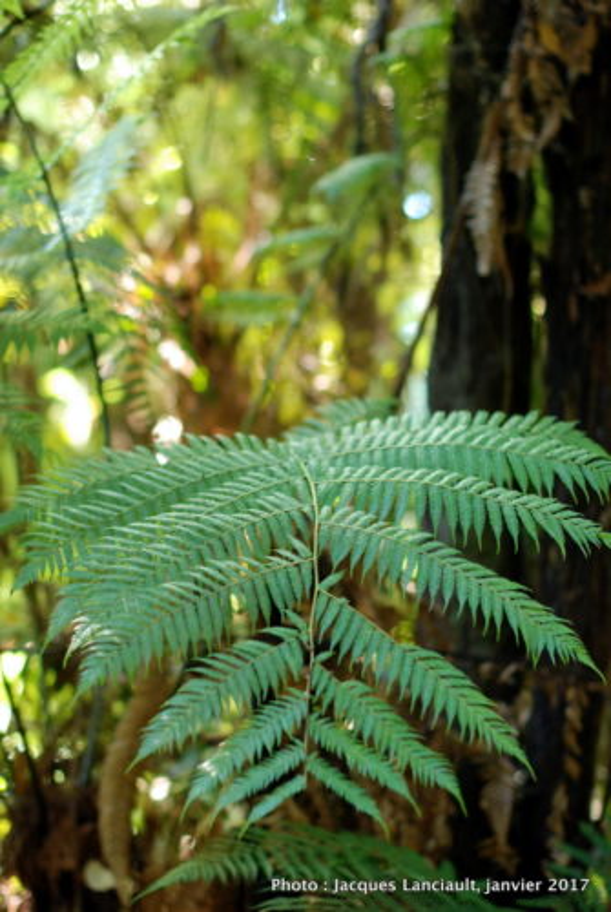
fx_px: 1903
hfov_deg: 18.2
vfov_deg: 27.0
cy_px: 456
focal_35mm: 75
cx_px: 306
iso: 800
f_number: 2.2
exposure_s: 1/20
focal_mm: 50
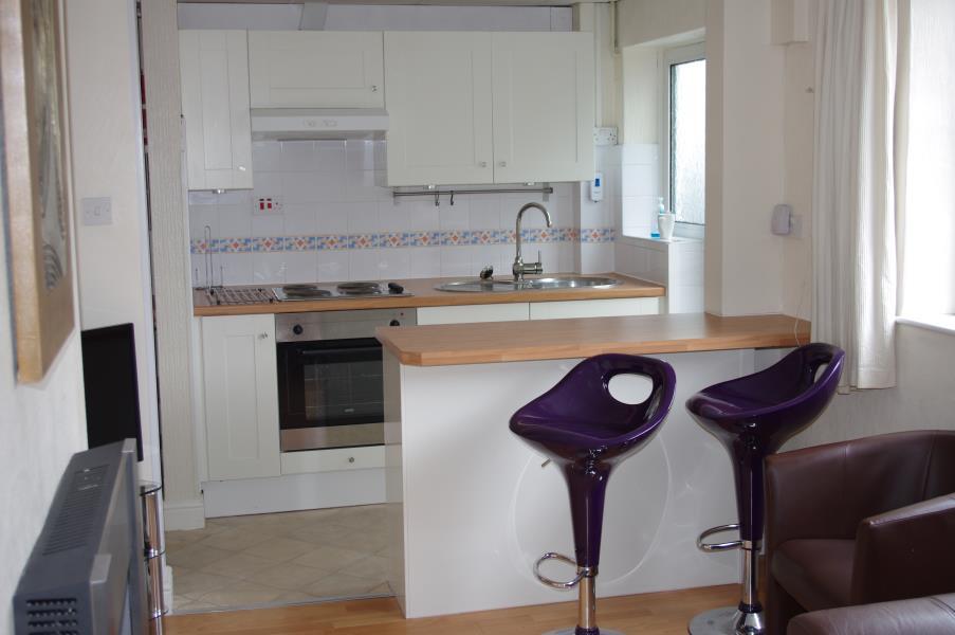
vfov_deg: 29.2
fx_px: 1219
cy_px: 318
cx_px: 478
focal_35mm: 46
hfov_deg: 42.8
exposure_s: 1/60
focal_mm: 30.63
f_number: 4
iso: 200
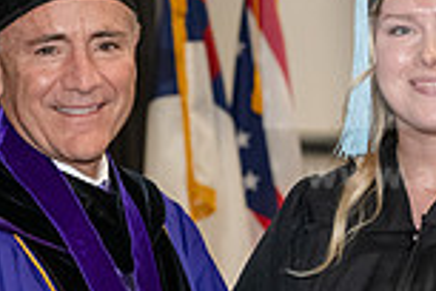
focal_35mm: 265
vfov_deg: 5.2
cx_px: 177
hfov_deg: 7.8
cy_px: 235
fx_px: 3209
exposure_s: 1/200
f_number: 5
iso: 2500
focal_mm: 70
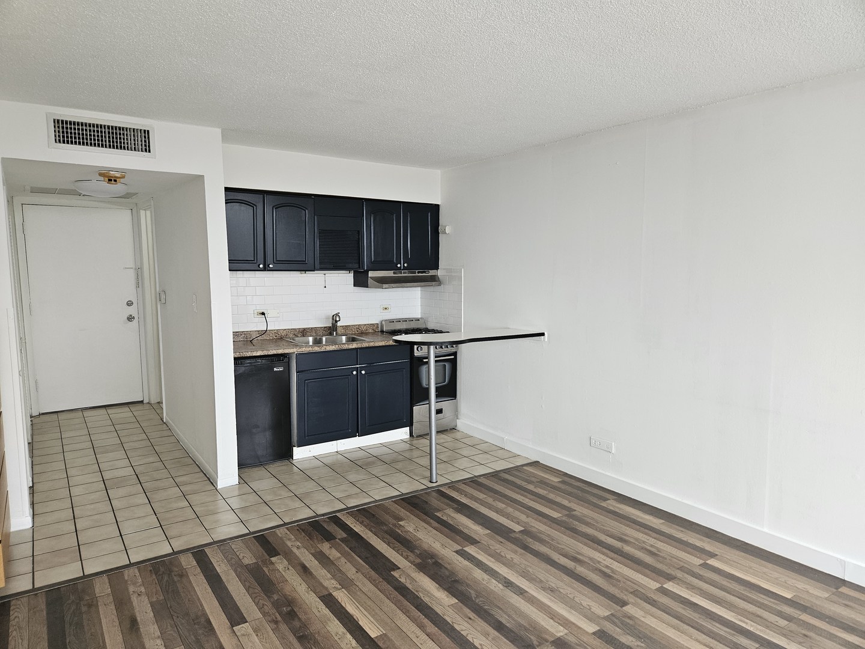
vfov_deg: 58.9
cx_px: 432
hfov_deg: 73.9
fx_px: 575
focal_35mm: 23
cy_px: 324
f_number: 1.8
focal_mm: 5.4
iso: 200
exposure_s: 1/120
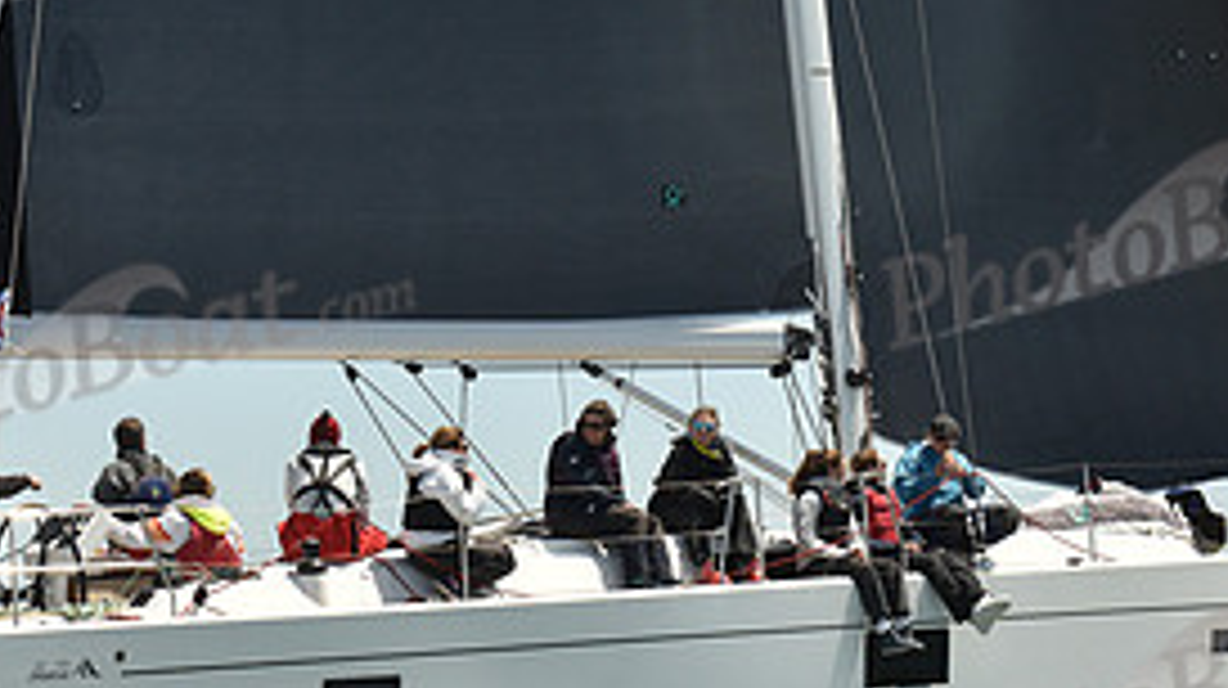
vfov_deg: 7.7
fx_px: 5075
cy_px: 528
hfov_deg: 13.8
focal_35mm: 156
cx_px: 652
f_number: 10
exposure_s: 1/800
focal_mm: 70
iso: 320
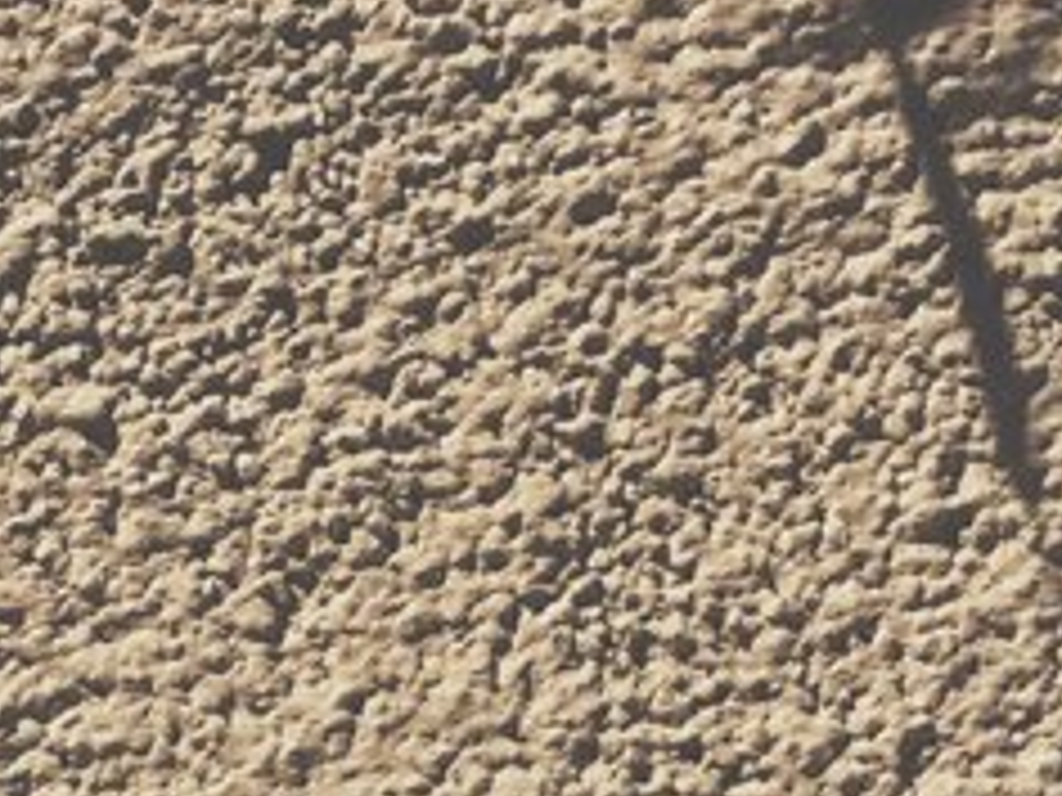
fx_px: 2823
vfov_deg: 14.8
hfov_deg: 21.0
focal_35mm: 92
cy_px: 1223
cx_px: 166
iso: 32
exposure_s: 1/4405
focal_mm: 4.15
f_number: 2.2
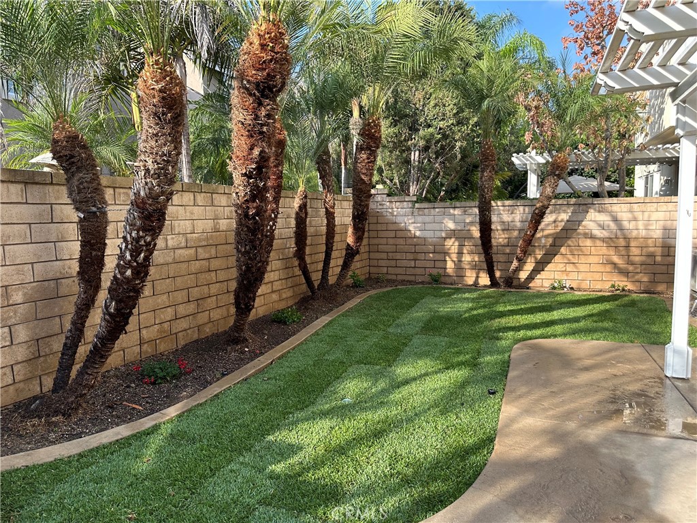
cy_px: 262
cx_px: 348
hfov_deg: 71.6
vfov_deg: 56.8
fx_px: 483
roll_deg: +0.8
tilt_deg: -5.6
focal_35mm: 24
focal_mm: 6.86
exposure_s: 1/779
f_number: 1.78
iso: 80
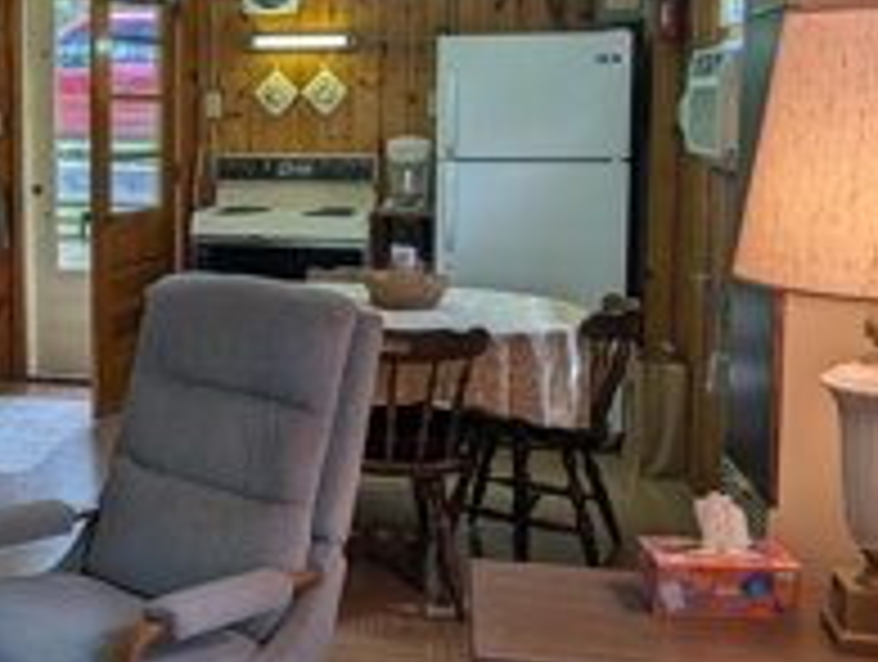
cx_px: 167
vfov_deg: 29.6
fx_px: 1245
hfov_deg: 37.4
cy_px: 239
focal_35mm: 49
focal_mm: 6.9
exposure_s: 1/120
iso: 44
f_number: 1.68
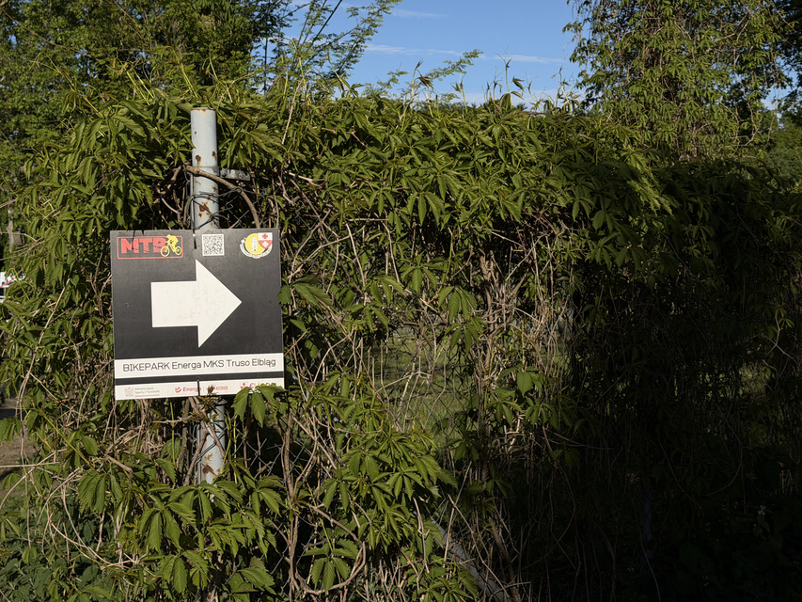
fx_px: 1112
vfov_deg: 30.3
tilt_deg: -2.2
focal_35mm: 48
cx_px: 401
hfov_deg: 39.7
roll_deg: +1.0
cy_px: 301
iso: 80
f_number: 1.78
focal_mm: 6.76
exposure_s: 1/16129
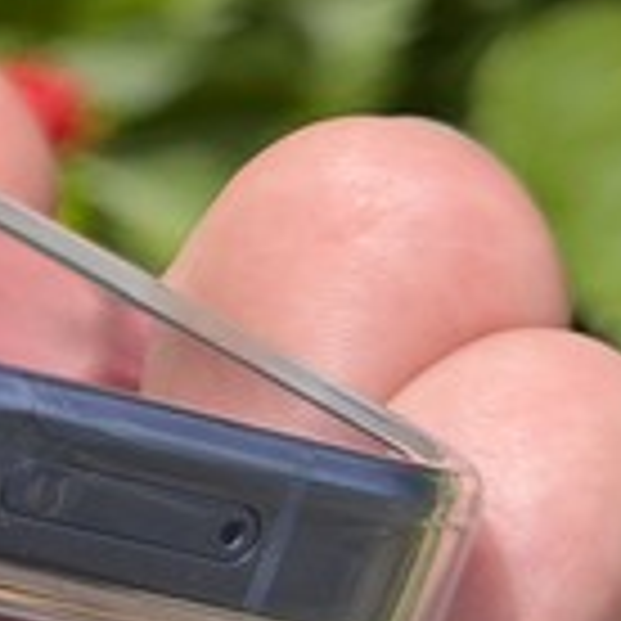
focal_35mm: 240
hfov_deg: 6.9
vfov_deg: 7.3
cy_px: 160
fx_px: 4871
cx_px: -810
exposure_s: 1/3704
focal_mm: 6.76
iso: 64
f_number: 1.78
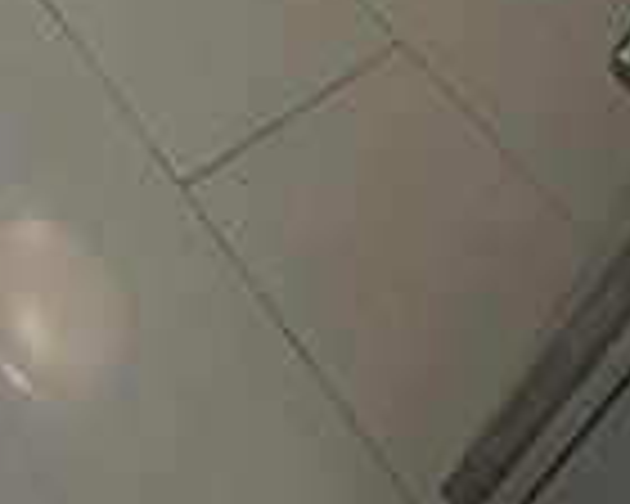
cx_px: -392
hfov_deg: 22.2
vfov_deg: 13.3
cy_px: -835
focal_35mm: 65
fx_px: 1212
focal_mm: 2.22
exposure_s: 1/120
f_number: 2.2
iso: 80
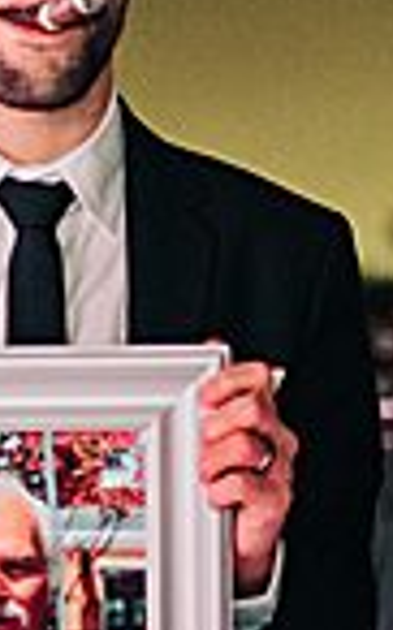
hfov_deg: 5.7
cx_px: 39
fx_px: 3949
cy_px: 287
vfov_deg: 9.1
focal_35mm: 230
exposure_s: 1/50
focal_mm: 35
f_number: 1.8
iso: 1600
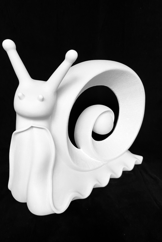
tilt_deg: -13.8
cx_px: 71
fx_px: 189
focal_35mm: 28
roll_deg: +0.6
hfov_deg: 46.3
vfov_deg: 65.5
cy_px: 122
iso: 160
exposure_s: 1/60
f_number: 1.8
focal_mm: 4.25
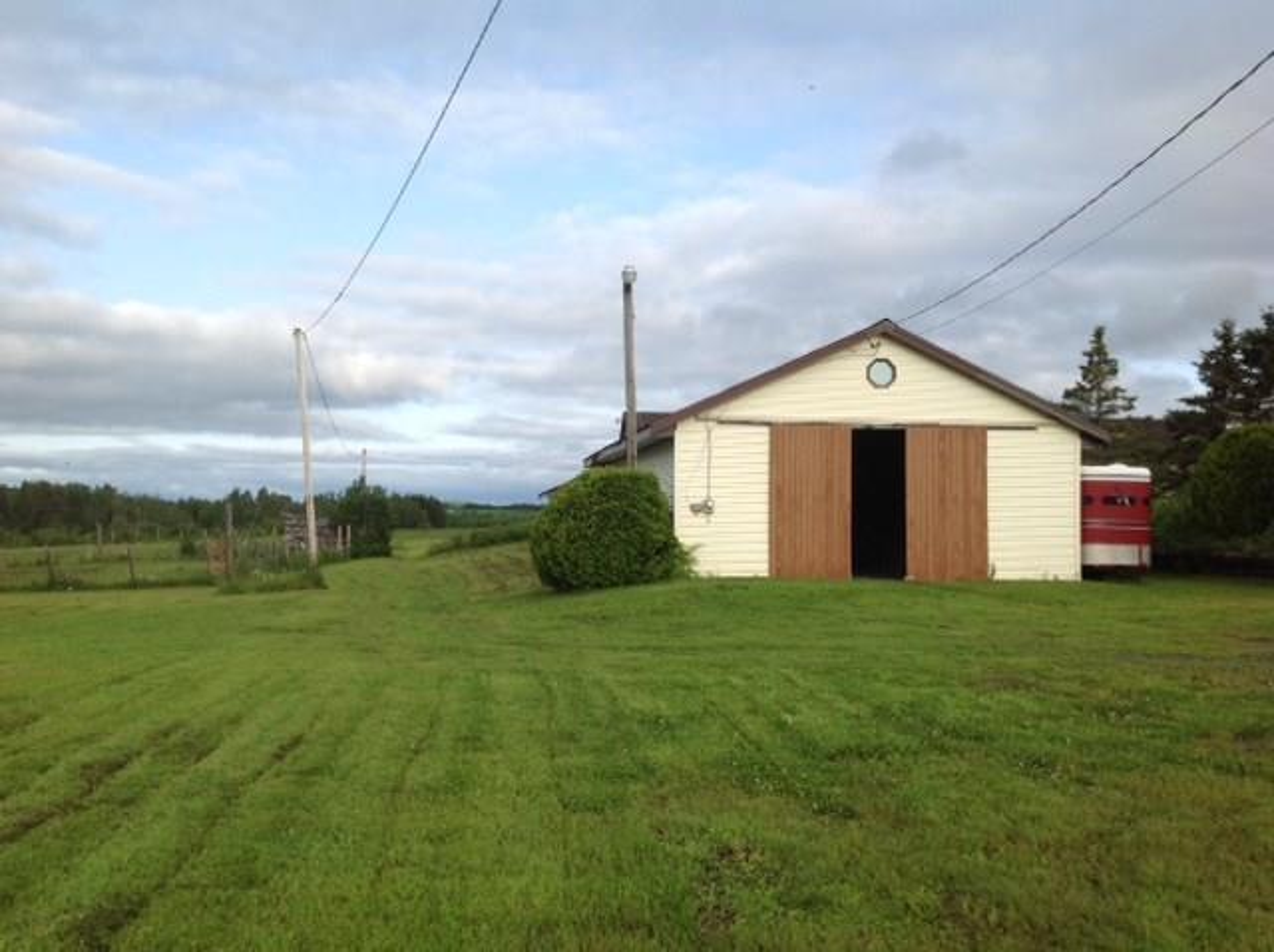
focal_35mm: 35
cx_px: 637
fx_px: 1286
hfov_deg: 52.7
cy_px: 476
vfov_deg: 40.6
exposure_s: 1/1120
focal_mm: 4.28
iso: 50
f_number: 2.4
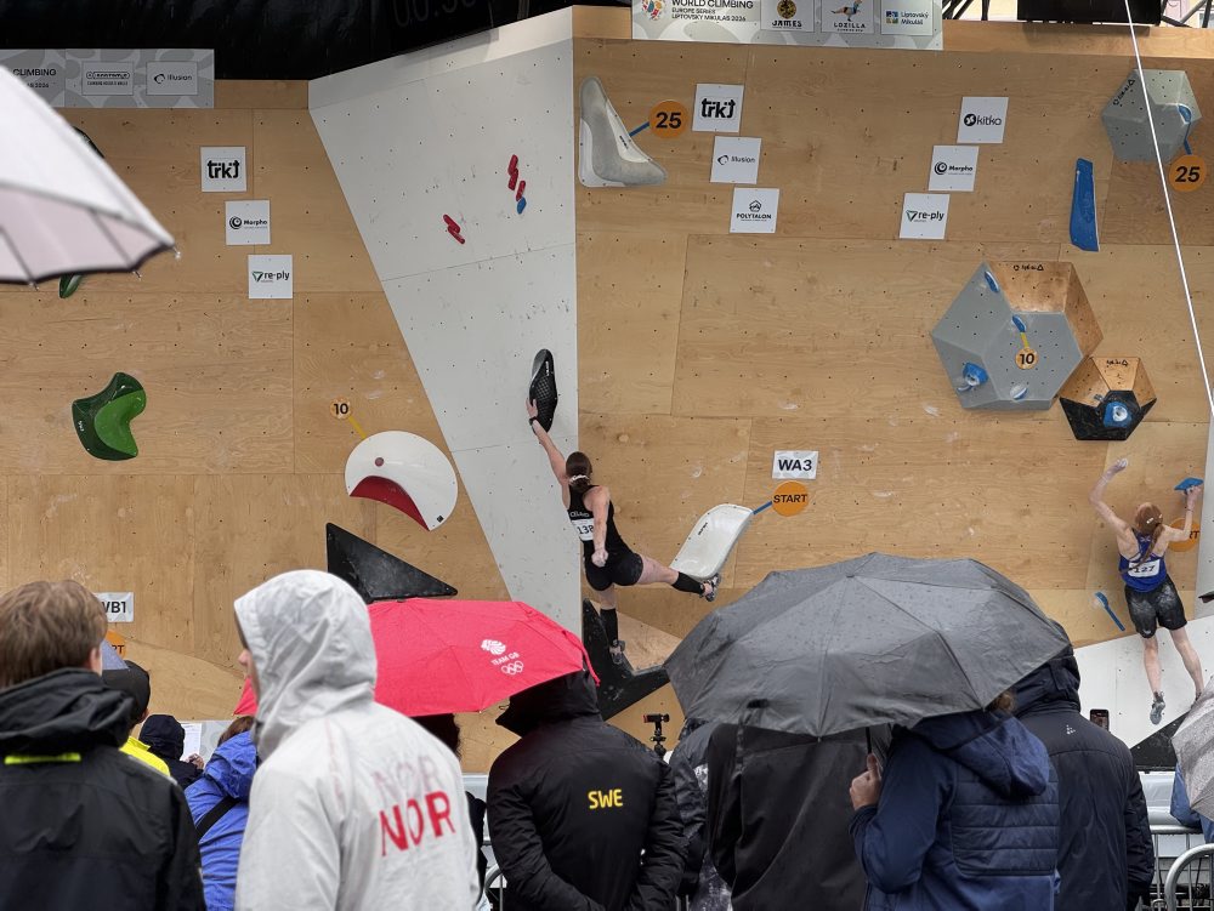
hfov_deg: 25.3
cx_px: 607
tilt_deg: +6.8
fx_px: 2702
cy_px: 456
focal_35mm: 77
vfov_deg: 19.2
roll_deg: +1.1
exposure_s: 1/317
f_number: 2.8
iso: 25
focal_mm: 9
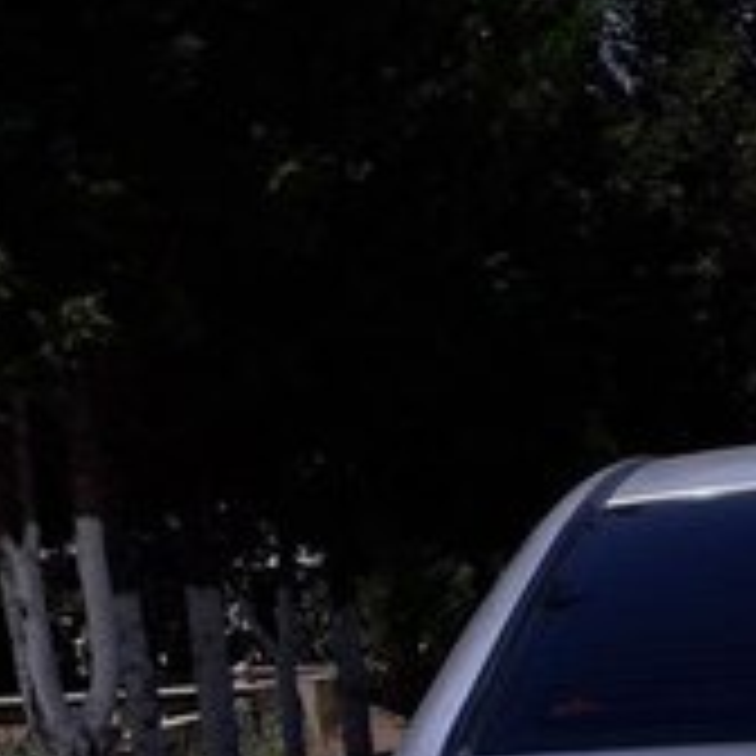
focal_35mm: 94
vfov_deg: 17.2
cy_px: 1037
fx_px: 2323
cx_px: 1022
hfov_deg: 17.2
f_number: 1.9
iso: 40
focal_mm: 3.6
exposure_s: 1/3802
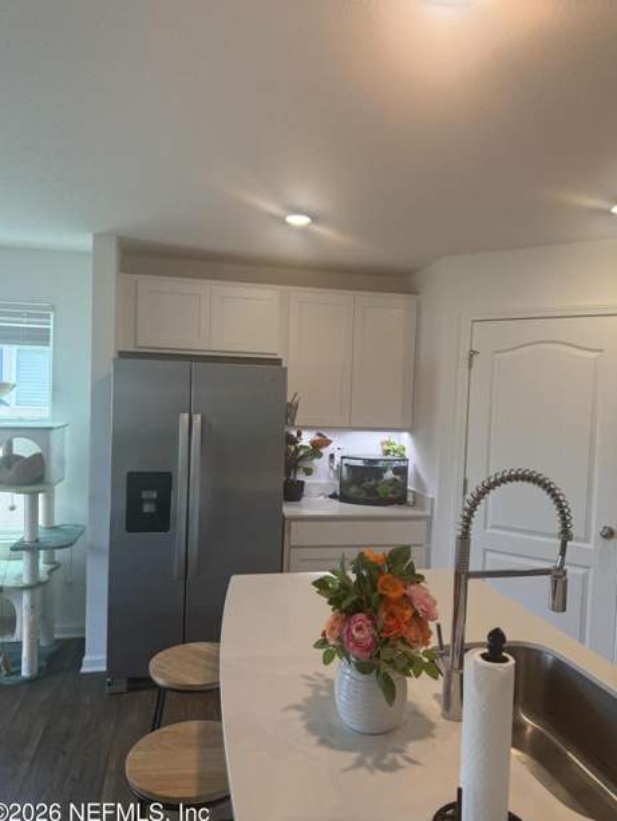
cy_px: 424
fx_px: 594
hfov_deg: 54.9
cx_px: 309
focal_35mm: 25
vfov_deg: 69.4
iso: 125
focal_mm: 6.76
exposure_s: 1/146
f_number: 1.78
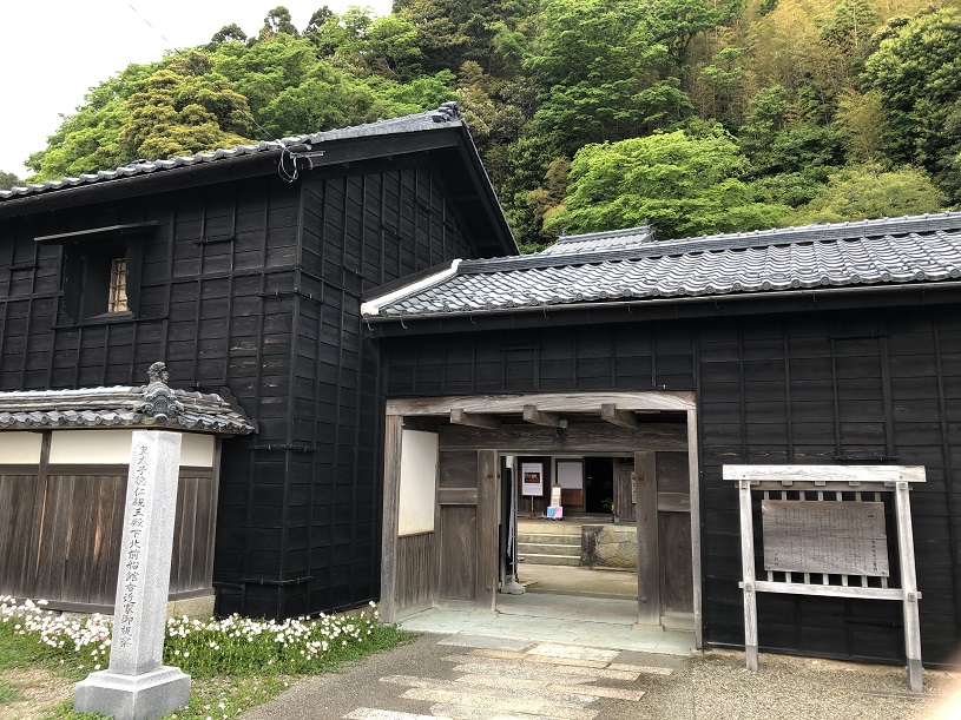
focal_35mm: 28
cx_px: 480
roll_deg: -0.5
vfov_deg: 49.7
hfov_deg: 63.5
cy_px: 360
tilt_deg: +9.8
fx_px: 777
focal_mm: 3.99
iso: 20
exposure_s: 1/144
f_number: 1.8
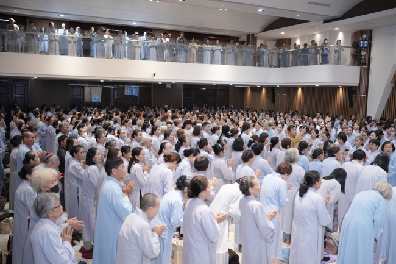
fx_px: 385
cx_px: 198
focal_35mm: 35
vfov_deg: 37.8
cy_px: 132
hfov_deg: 54.4
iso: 1000
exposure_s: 1/160
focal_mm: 35
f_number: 2
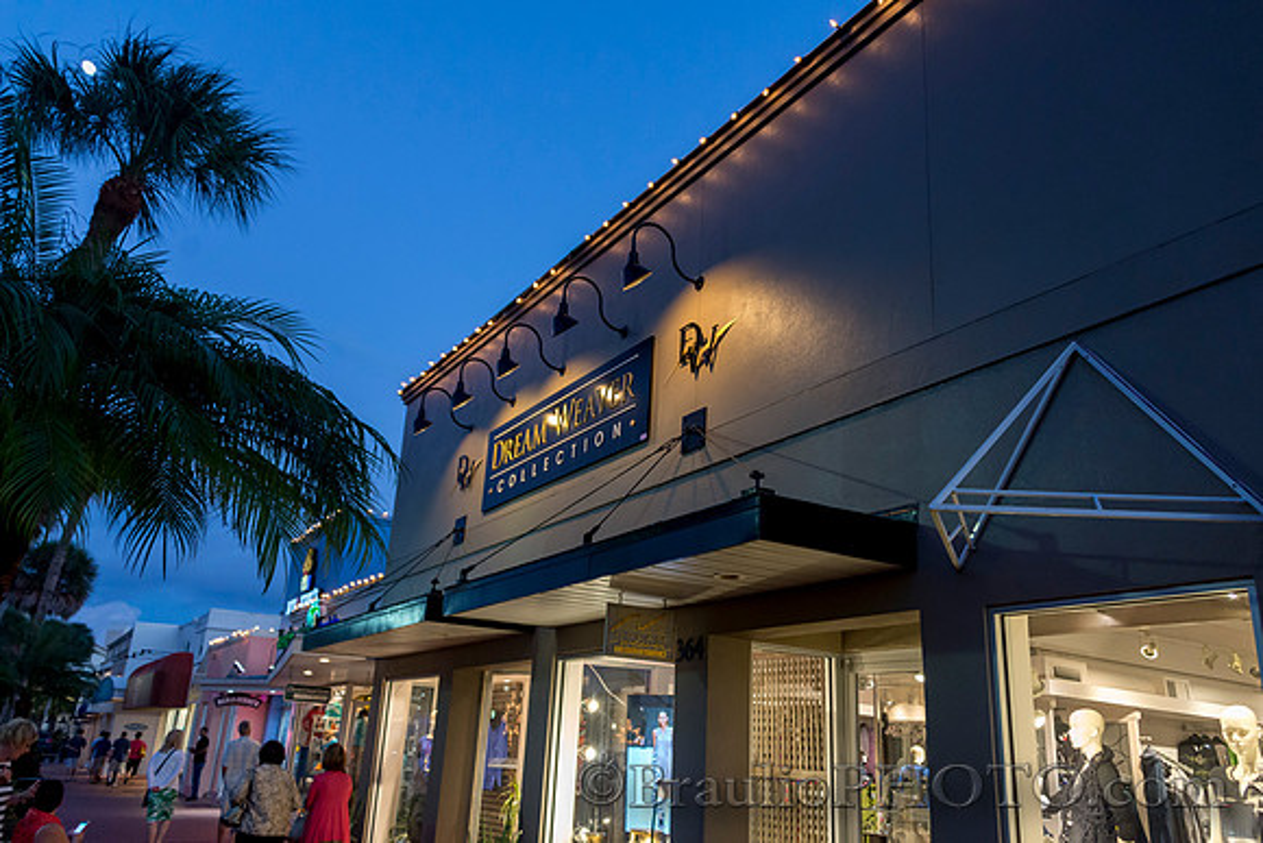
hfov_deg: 65.5
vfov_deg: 46.4
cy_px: 422
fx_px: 983
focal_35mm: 28
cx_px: 632
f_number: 4
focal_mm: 28
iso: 2000
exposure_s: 1/125
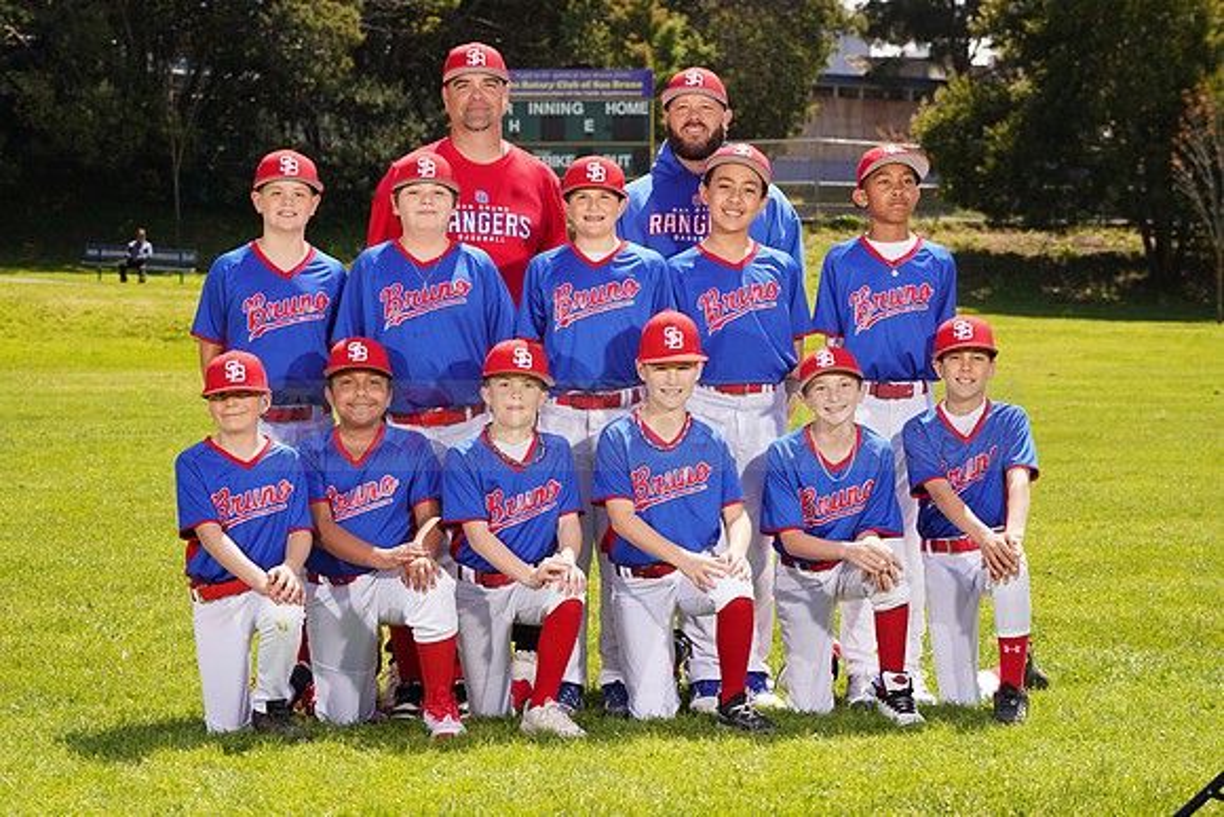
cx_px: 612
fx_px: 3401
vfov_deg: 13.7
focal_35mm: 100
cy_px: 408
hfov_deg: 20.4
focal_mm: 100
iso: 100
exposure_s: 1/160
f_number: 9
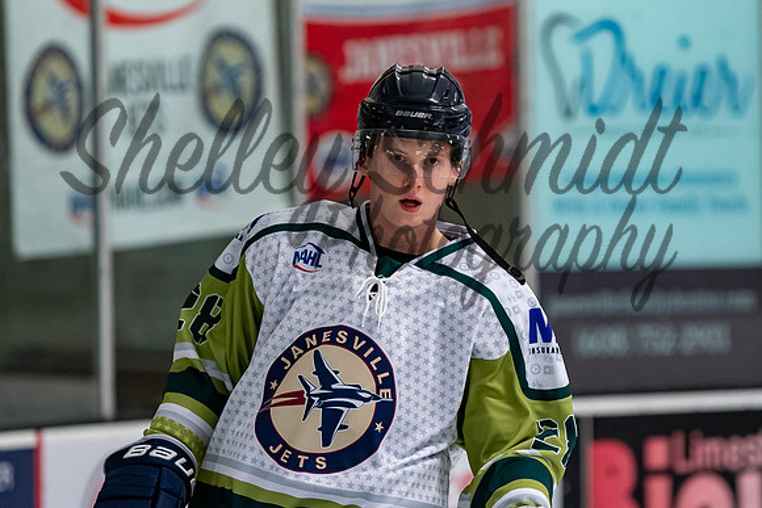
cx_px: 407
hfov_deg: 5.9
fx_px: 7393
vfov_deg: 3.9
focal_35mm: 349
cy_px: 200
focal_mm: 185
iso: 2000
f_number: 3.2
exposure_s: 1/800
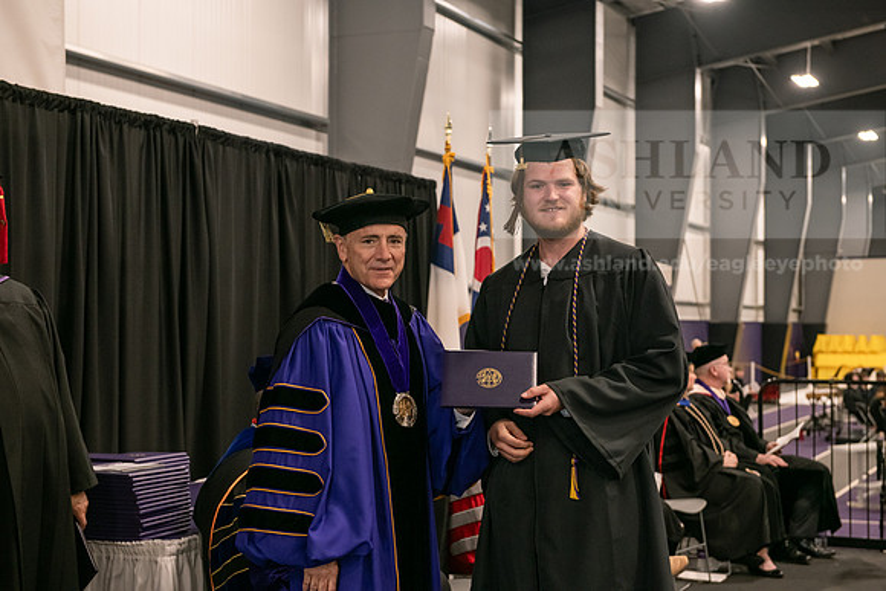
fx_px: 1477
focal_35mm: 60
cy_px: 296
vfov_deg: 22.6
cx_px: 443
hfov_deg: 33.4
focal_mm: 60
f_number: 4.5
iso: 1600
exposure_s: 1/160
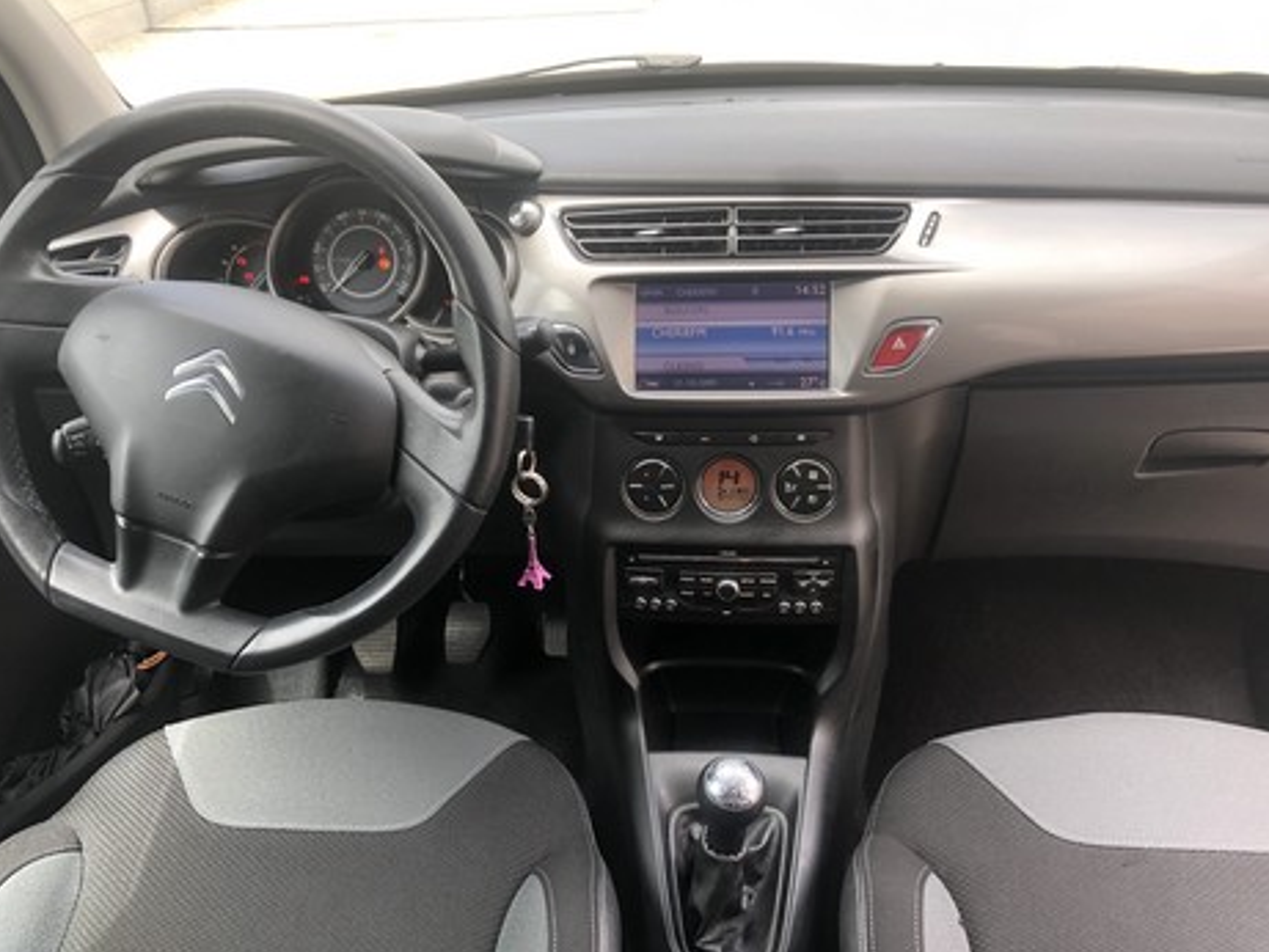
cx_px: 570
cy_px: 513
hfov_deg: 58.2
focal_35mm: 31
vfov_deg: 45.4
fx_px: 1137
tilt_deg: -29.6
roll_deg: +3.9
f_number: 1.8
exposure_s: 1/120
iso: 40
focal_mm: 4
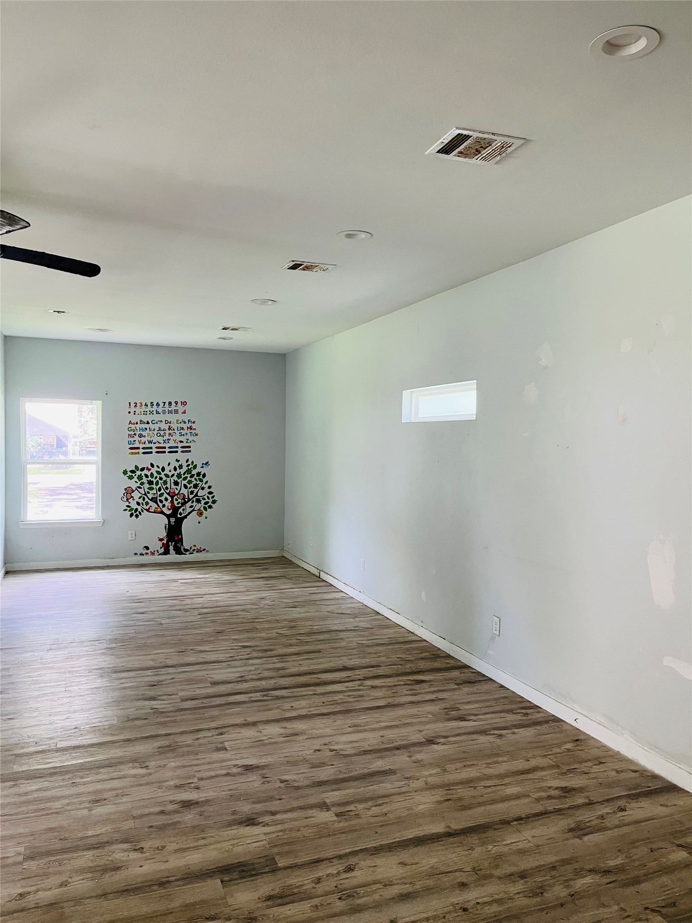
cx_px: 346
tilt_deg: -2.5
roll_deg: -0.4
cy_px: 462
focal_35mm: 26
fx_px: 693
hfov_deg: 53.1
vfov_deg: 67.3
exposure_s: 1/60
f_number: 1.6
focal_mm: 5.1
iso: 200
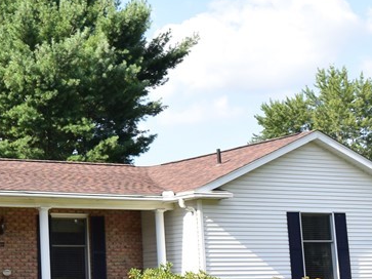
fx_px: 988
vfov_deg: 16.0
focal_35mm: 92
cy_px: 63
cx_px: -57
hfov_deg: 20.2
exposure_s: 1/400
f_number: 4.5
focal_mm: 12.1
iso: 160
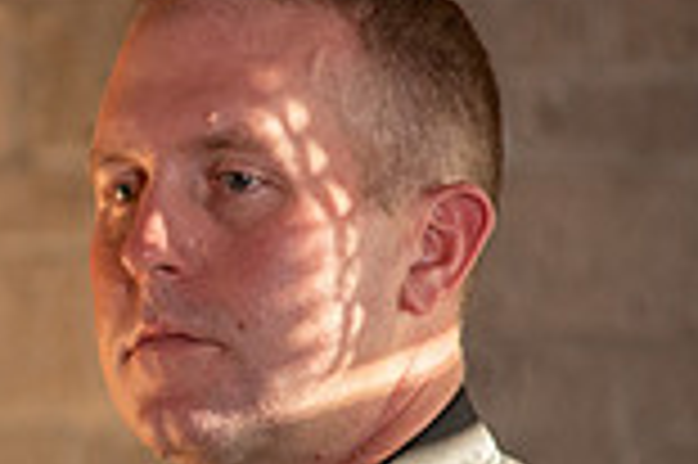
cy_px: 480
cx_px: -252
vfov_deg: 1.8
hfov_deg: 2.8
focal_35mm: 749
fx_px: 14507
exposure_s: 1/160
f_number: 2.8
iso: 640
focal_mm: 200
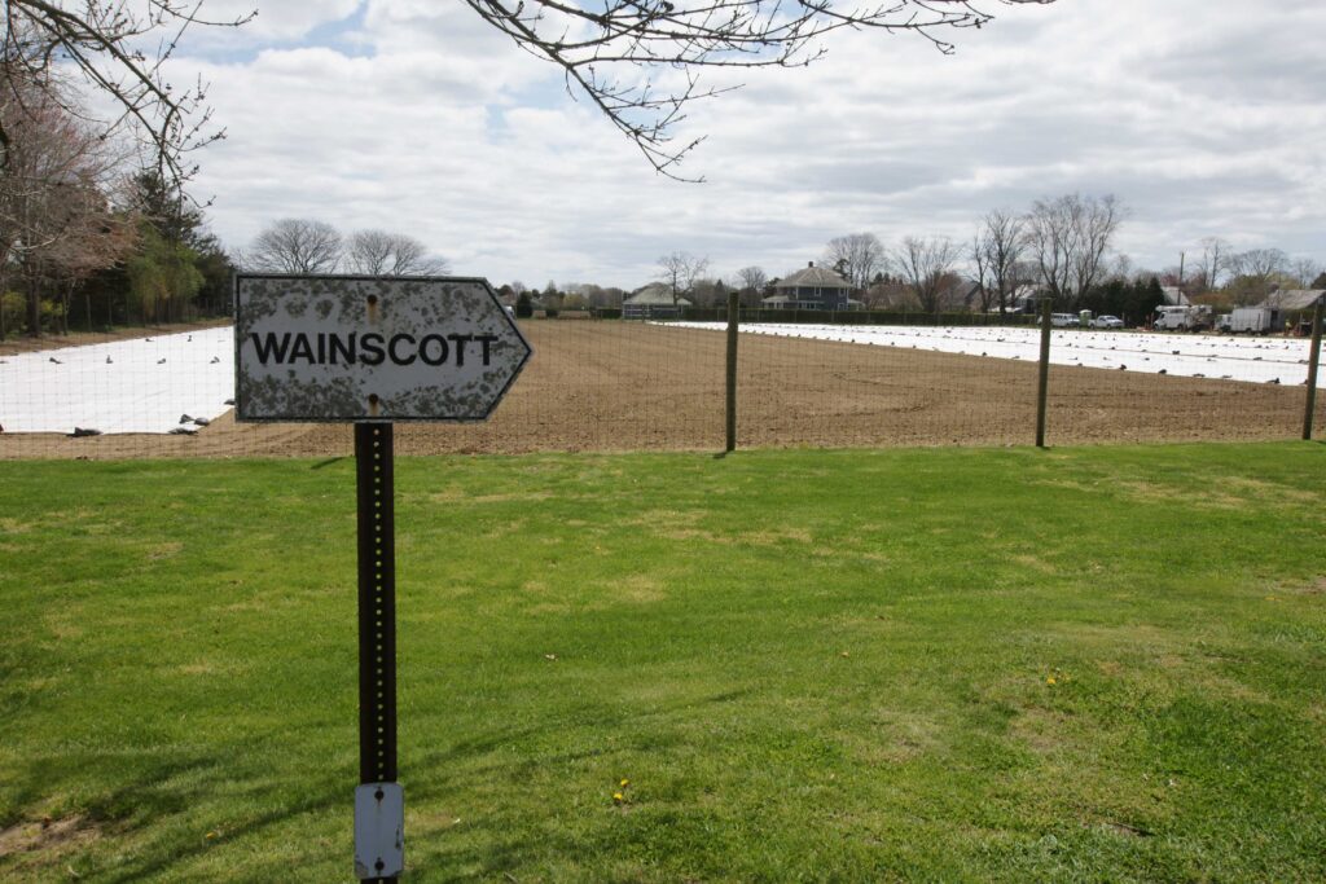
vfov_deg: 43.6
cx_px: 663
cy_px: 442
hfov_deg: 61.9
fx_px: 1105
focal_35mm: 30
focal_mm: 20
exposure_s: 1/250
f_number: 11
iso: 200
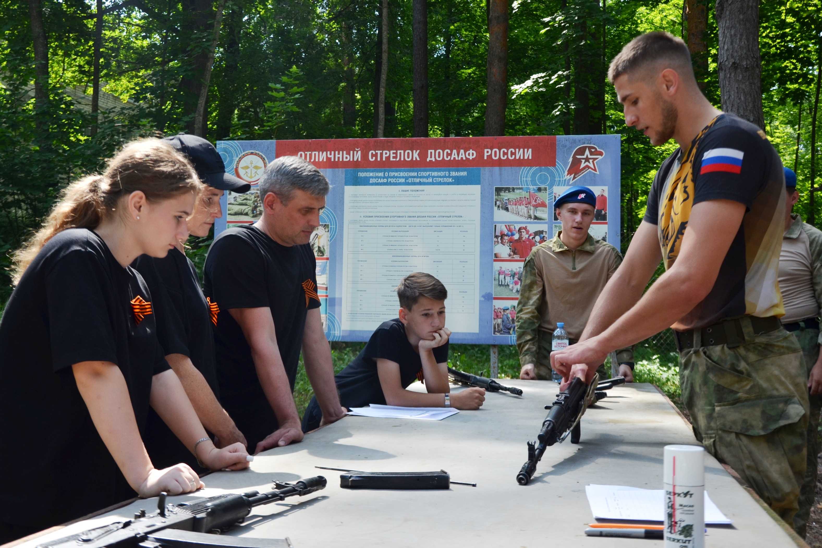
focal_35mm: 36
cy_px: 274
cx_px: 411
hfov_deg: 53.1
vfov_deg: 36.9
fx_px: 822
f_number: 3.8
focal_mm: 24
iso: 200
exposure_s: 1/500
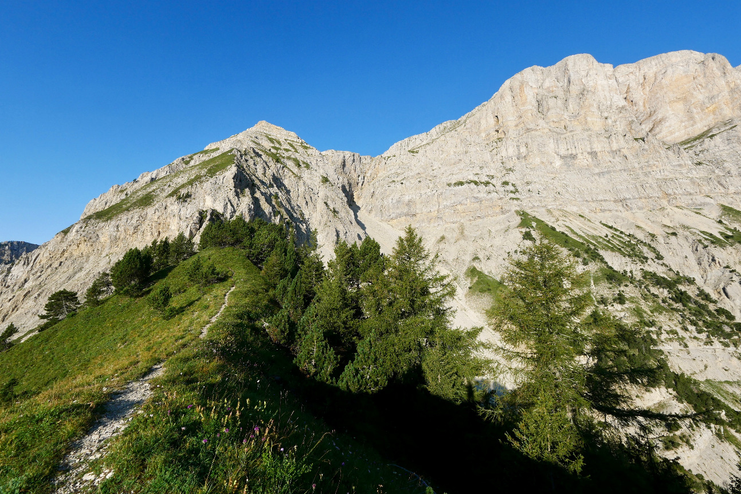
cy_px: 213
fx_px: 309
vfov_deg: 76.9
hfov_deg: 100.4
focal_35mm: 15
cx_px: 363
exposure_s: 1/500
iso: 200
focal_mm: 7
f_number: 6.3
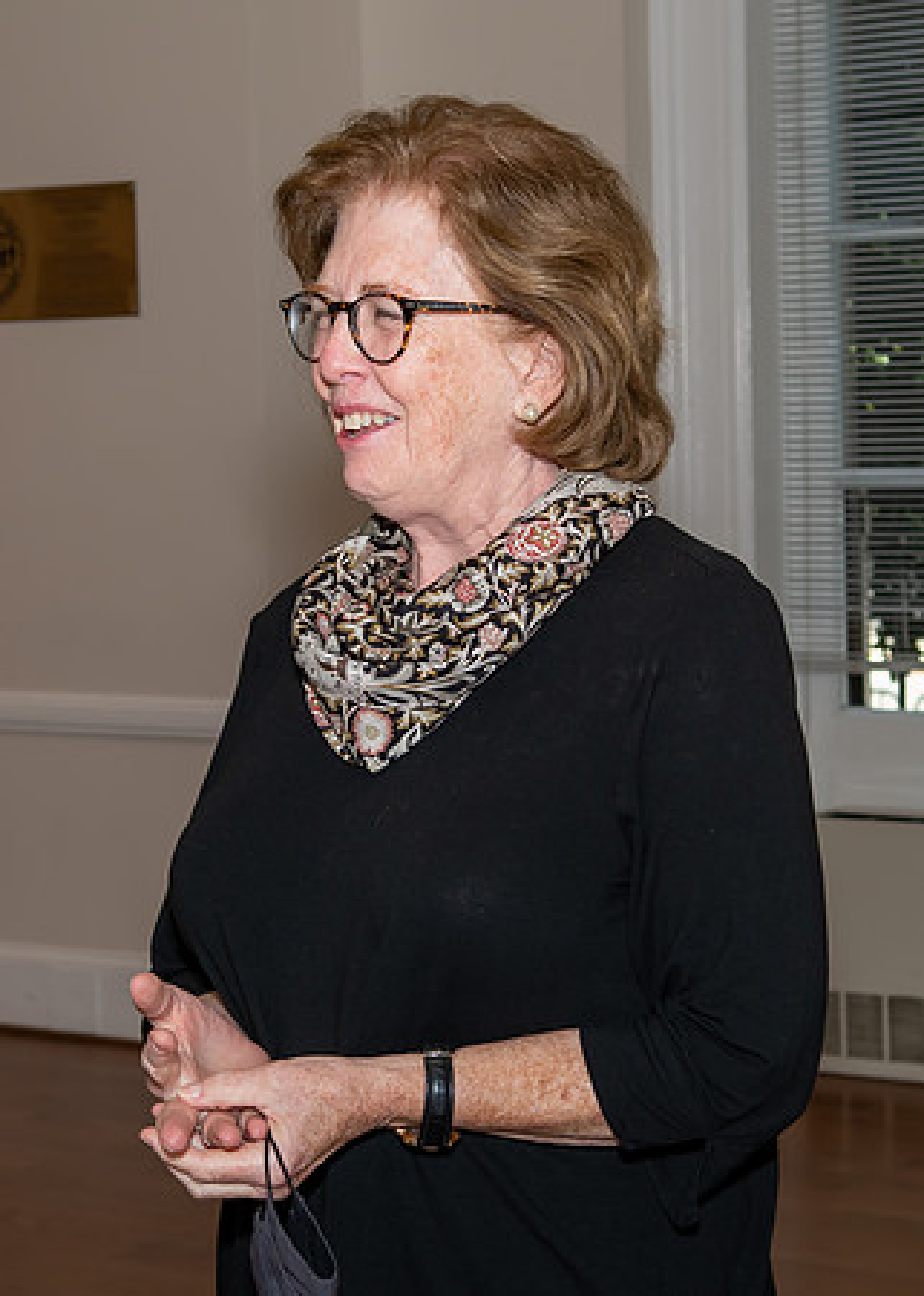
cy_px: 575
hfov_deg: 17.1
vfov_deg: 23.9
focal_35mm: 83
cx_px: 582
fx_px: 3060
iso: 500
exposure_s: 1/250
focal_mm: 34
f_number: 5.6
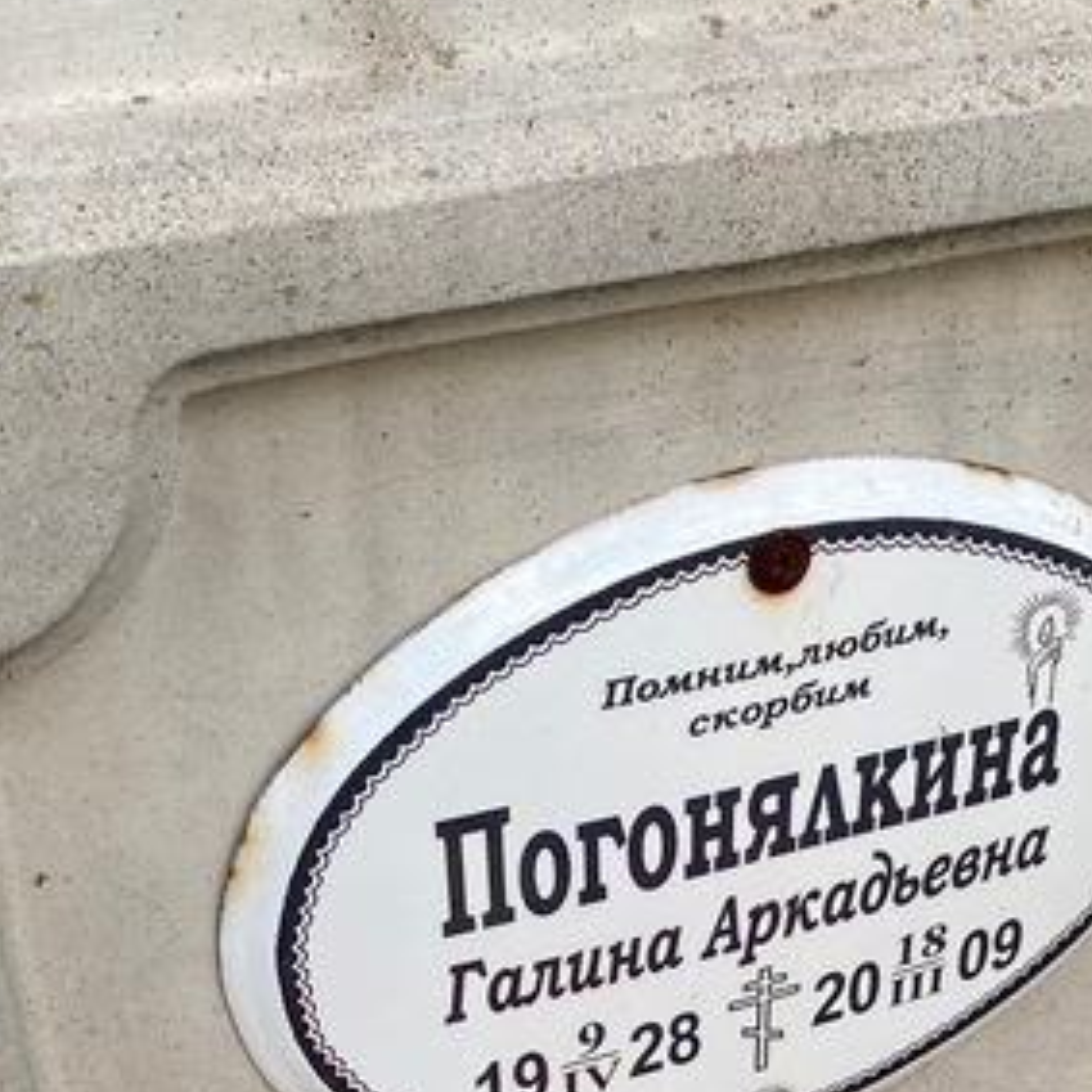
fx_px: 2320
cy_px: 1096
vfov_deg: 25.2
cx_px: 799
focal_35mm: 65
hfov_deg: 26.2
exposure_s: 1/121
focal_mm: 4.25
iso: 32
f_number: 1.8
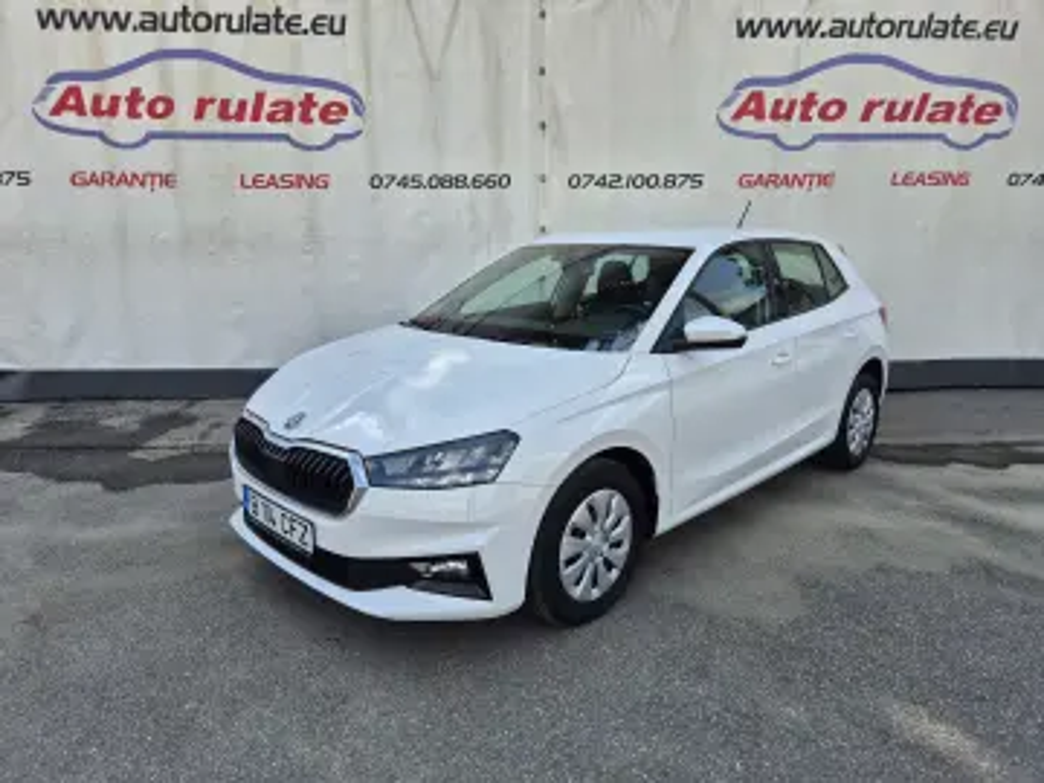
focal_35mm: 23
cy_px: 392
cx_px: 522
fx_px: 694
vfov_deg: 58.9
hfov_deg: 73.9
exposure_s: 1/962
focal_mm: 5.4
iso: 25
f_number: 1.8
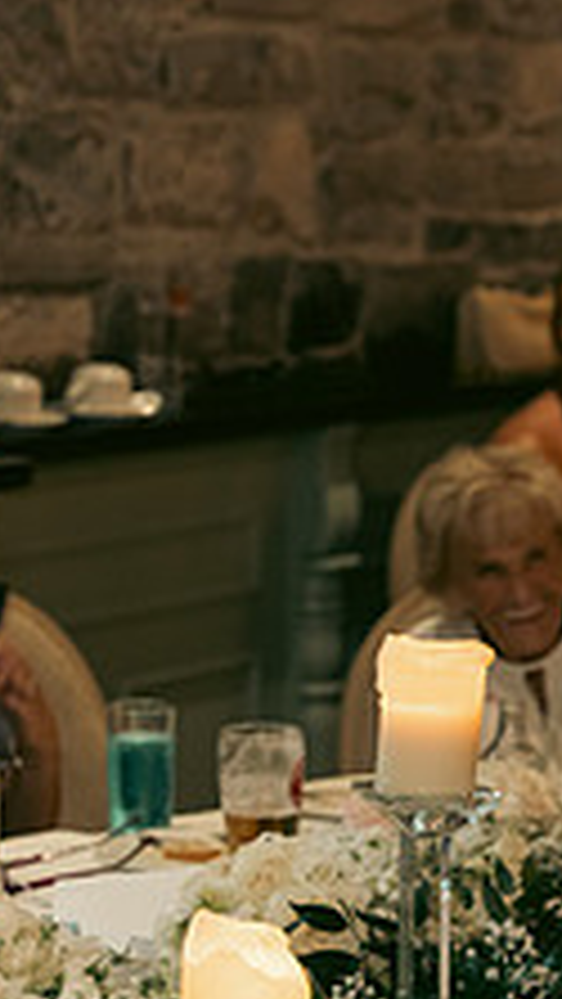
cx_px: 1272
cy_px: 650
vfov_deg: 11.2
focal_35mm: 192
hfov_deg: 6.1
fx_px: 5083
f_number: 3.5
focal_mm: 70
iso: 2500
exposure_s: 1/160
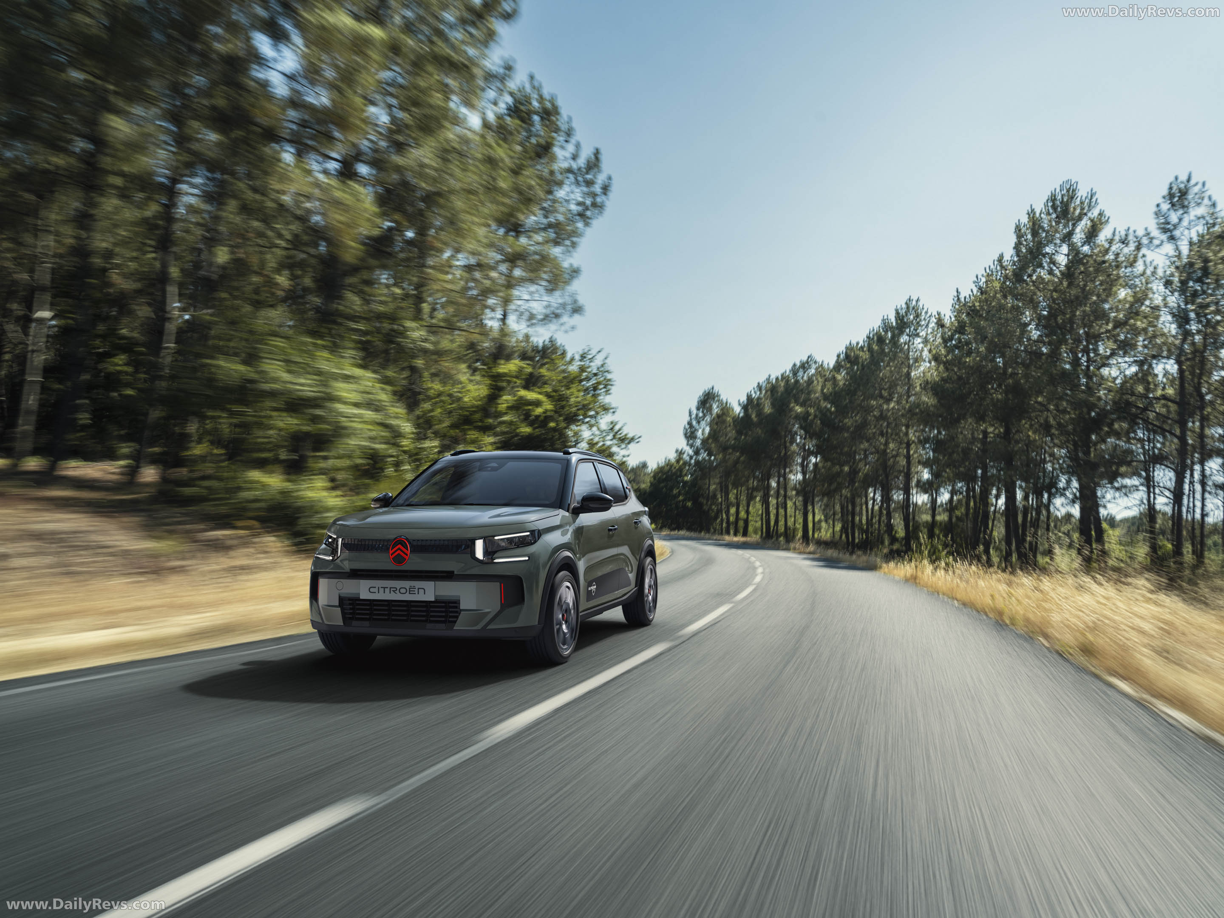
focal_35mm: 25
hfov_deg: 69.4
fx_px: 884
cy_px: 459
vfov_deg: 54.9
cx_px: 612
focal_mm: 32
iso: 200
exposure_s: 1/30
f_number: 18
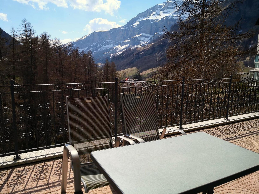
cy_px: 97
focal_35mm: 27
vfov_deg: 51.4
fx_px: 202
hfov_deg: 65.3
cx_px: 130
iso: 50
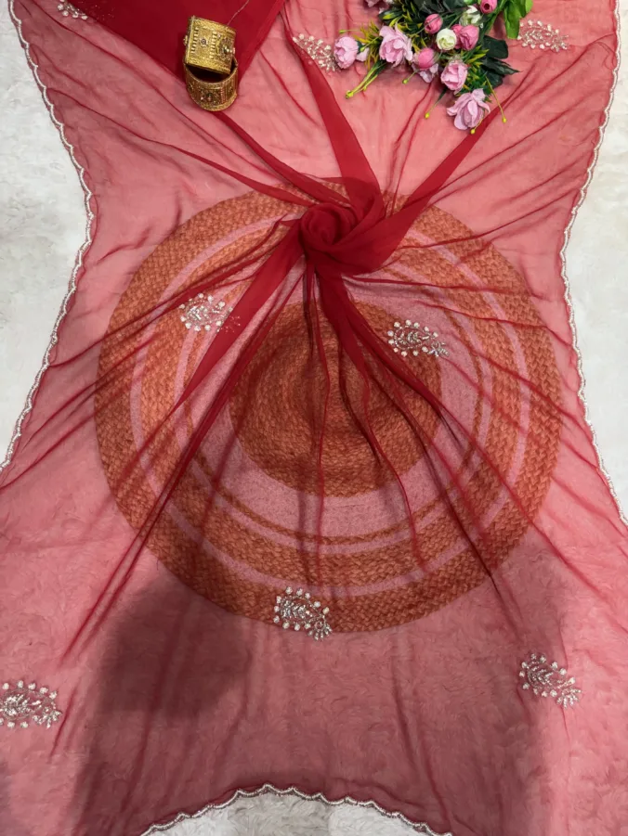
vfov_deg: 67.3
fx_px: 629
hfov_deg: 53.1
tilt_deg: -78.0
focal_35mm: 26
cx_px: 314
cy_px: 418
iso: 40
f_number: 1.6
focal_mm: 5.96
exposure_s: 1/100
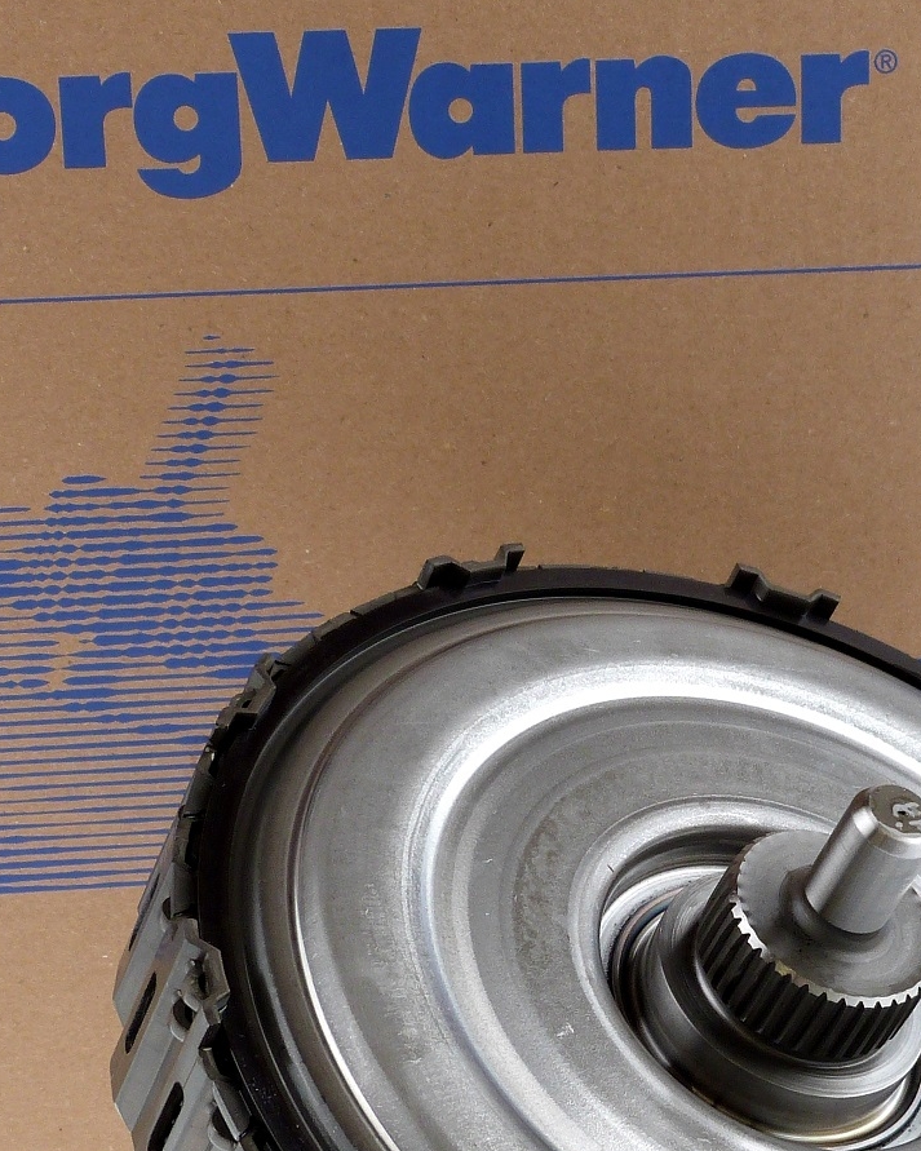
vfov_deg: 18.5
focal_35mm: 103
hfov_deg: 14.9
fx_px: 3509
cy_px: 873
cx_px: 719
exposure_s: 1/60
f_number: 3.2
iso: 125
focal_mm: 8.5
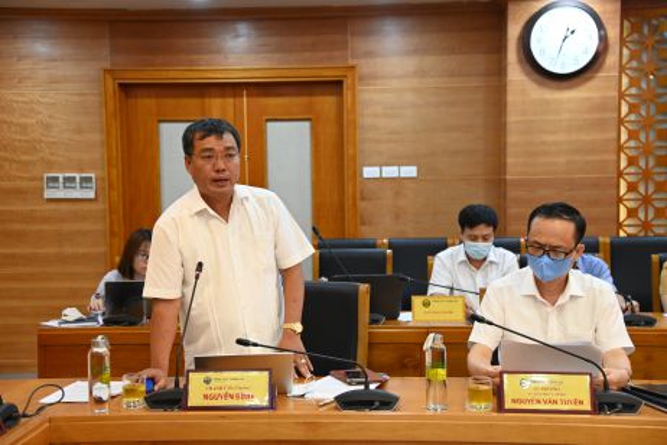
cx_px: 334
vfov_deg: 23.4
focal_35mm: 58
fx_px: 1075
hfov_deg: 34.5
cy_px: 222
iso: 3200
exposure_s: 1/200
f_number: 4
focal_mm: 58
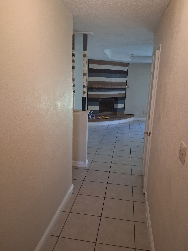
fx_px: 188
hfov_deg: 53.1
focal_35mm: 26
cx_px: 94
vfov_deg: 67.3
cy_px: 126
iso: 400
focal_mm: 3.98
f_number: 1.8
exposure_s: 1/50
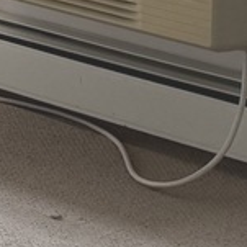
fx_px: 1631
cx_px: -267
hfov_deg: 8.2
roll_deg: -2.0
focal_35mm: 202
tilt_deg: -1.8
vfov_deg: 8.1
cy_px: -326
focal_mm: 6.76
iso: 80
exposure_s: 1/318
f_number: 1.78
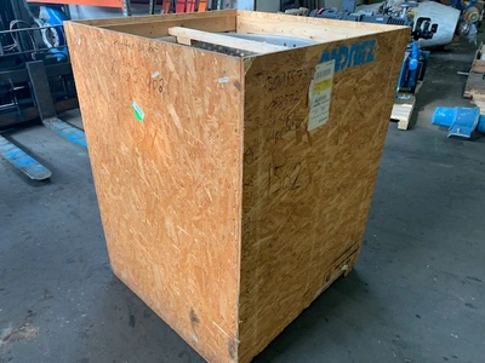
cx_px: 242
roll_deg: +0.9
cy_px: 182
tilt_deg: -28.6
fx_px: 364
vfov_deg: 53.1
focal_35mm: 26
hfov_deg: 67.3
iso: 200
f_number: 1.8
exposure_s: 1/60
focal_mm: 4.25
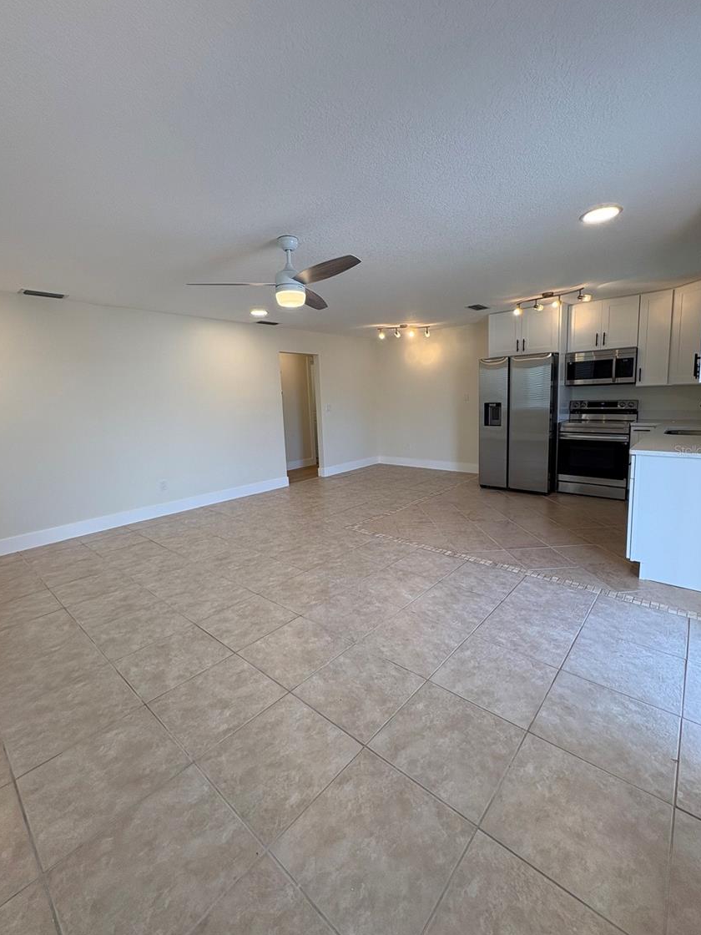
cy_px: 450
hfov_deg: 81.7
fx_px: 405
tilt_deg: -6.7
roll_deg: +1.5
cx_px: 358
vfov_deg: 98.1
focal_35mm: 15
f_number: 2.2
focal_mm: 2.22
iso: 64
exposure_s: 1/134
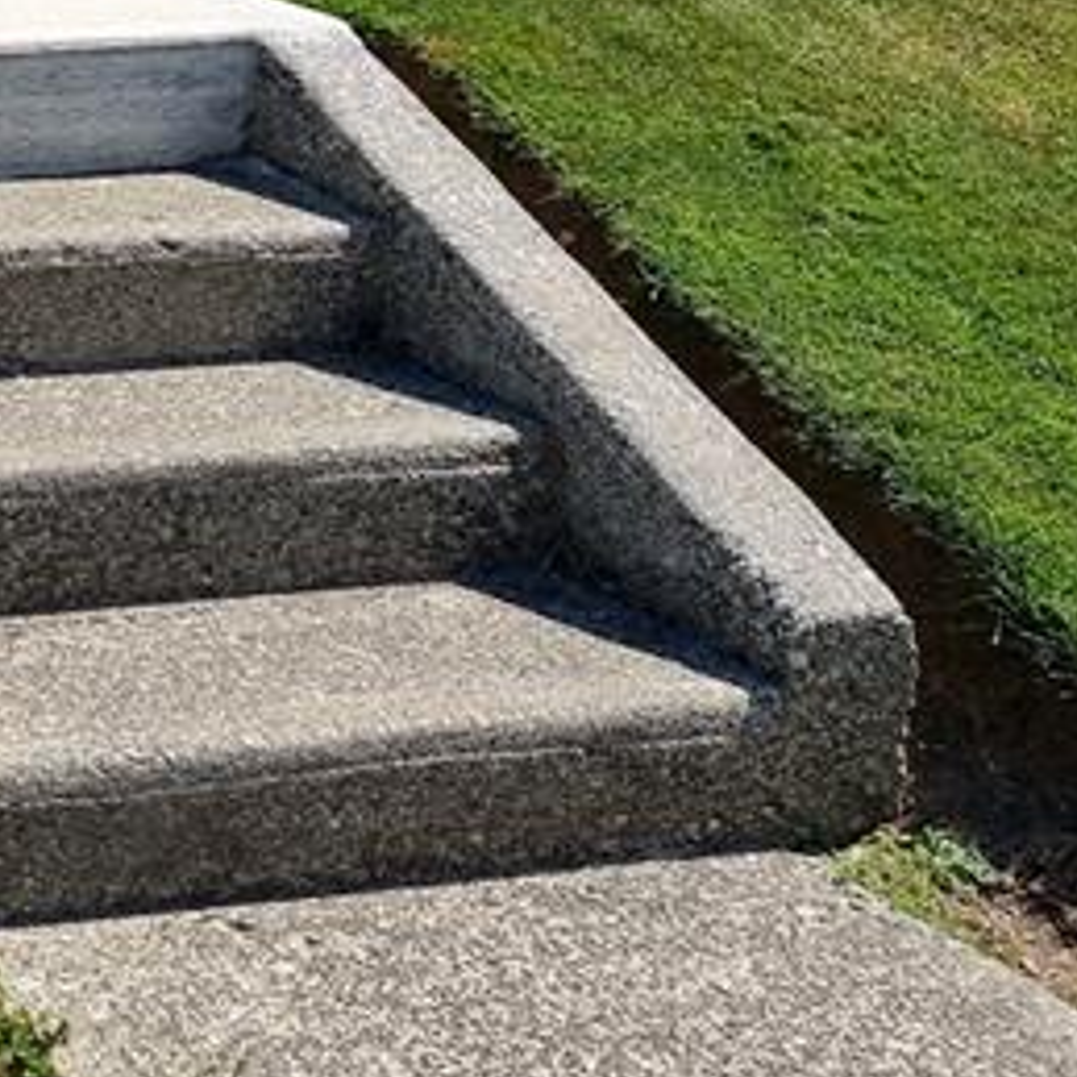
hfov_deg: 16.8
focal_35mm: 84
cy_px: -320
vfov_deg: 19.1
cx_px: -902
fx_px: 2957
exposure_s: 1/882
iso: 50
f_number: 1.8
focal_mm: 6.7
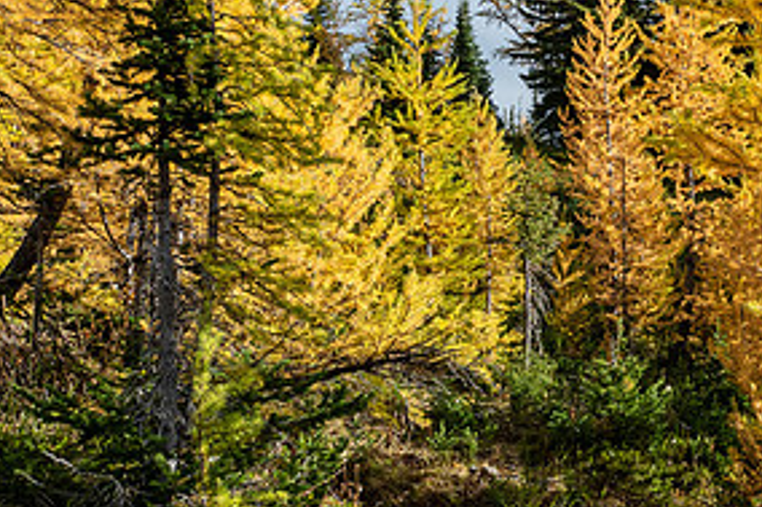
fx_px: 1079
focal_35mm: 51
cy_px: 363
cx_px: 609
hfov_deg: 37.5
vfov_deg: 26.2
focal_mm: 12
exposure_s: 1/100
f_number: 8
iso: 200
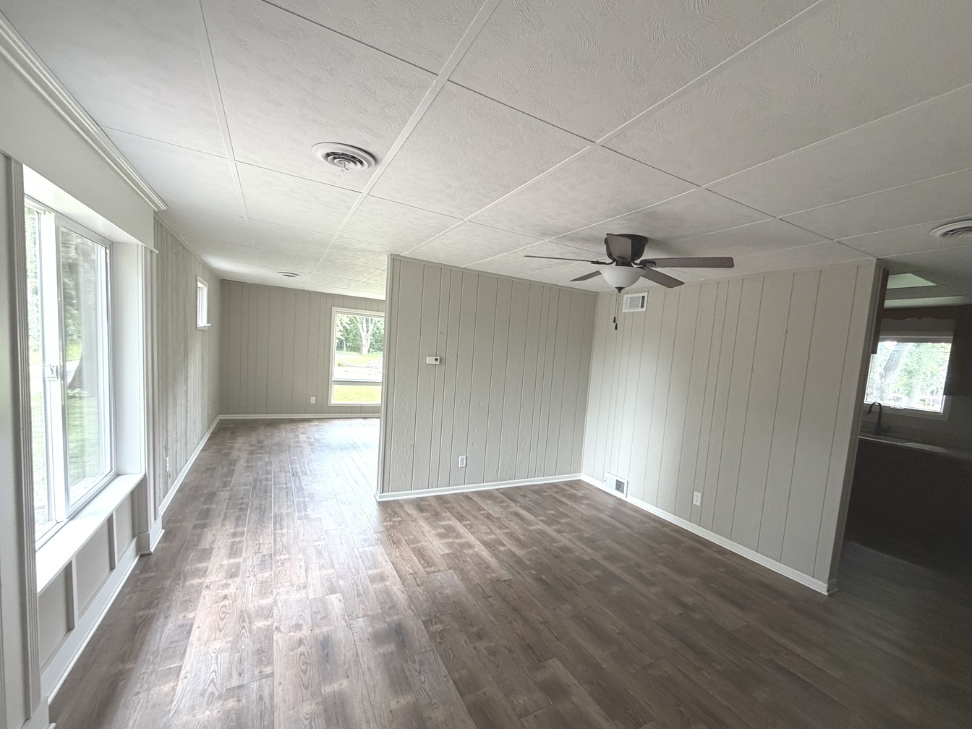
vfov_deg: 81.7
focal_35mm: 15
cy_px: 386
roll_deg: -4.2
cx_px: 513
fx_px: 421
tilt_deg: -4.7
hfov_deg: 98.1
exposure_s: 1/103
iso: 320
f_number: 2.2
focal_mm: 2.22
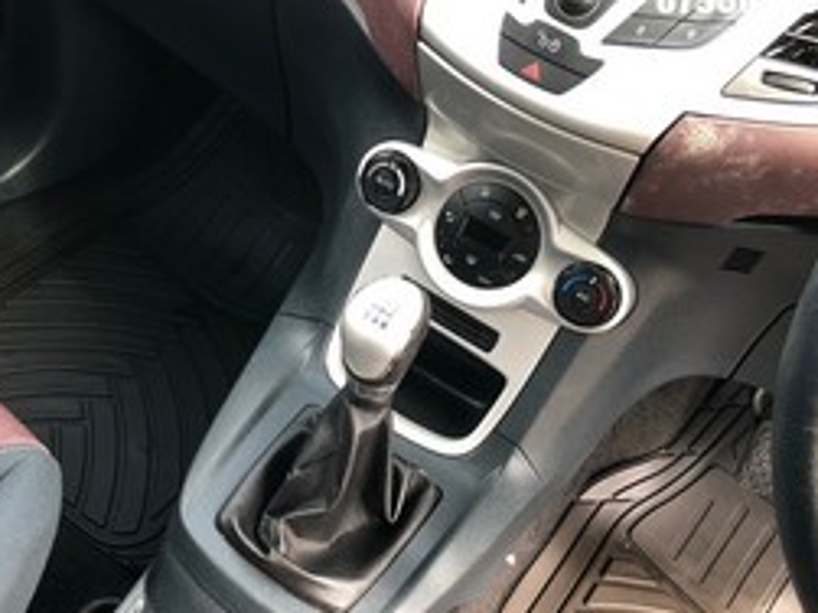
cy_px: 362
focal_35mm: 39
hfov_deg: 47.5
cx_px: 319
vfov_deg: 36.7
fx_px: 921
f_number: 1.8
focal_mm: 4
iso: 25
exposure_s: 1/40
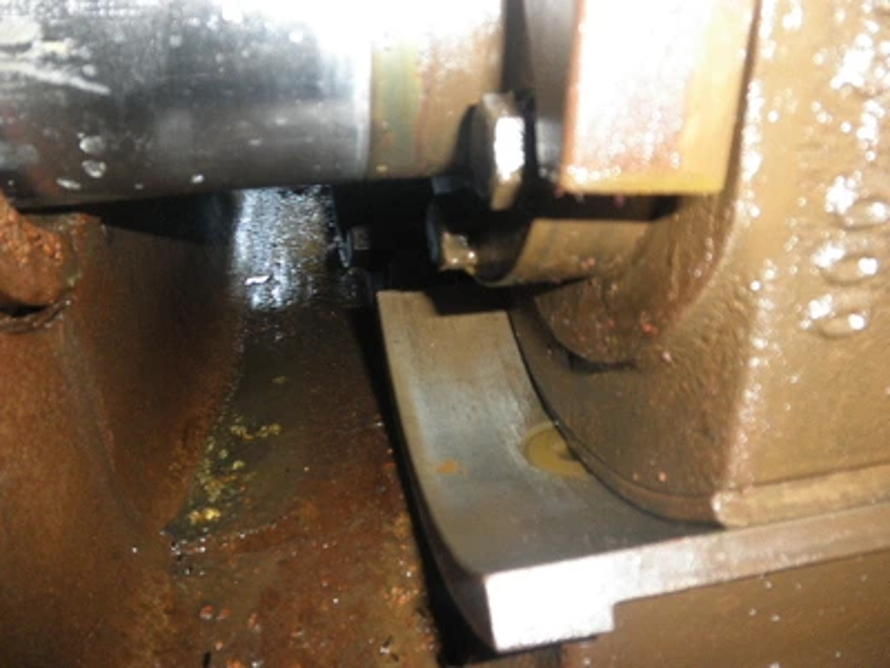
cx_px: 445
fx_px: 720
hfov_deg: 63.4
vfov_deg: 49.7
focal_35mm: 28
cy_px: 334
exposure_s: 1/30
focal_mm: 5
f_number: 3
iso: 200
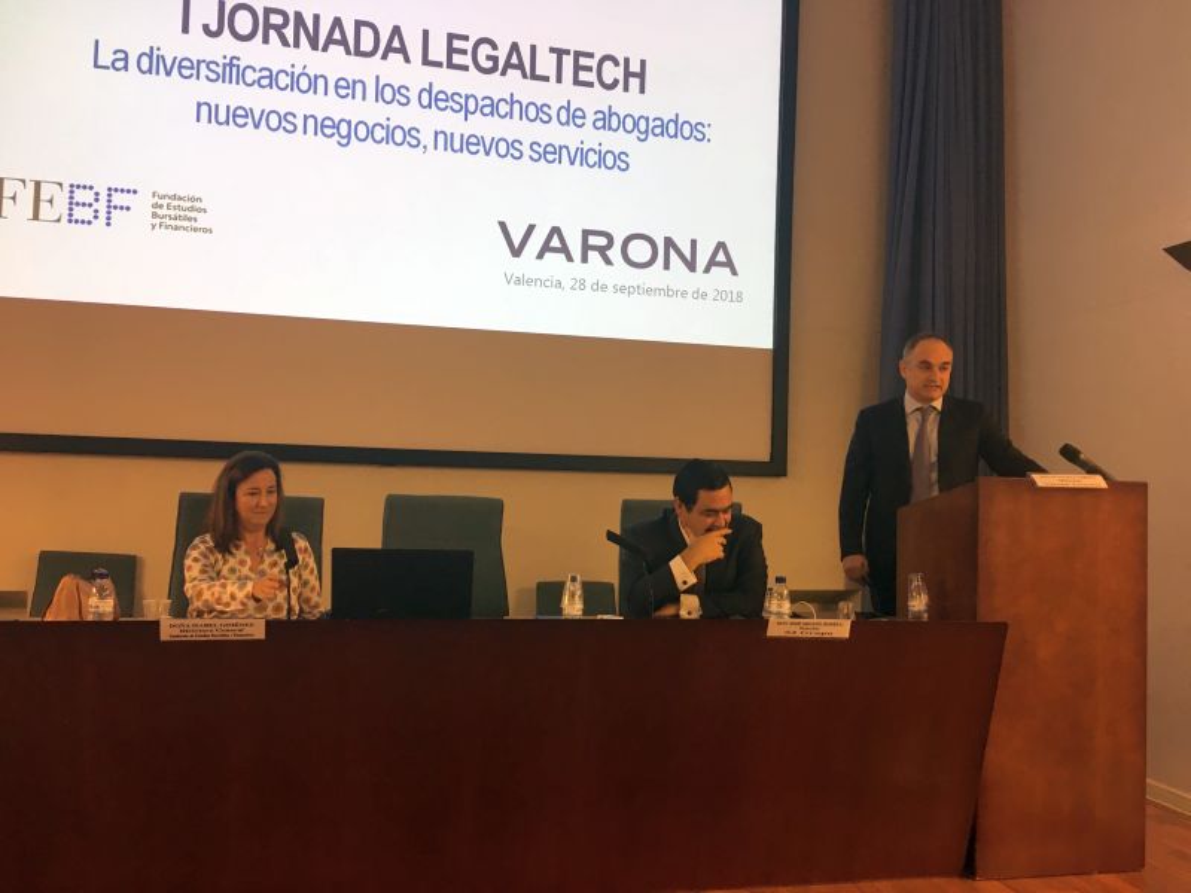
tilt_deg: +0.7
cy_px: 446
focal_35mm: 29
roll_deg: -1.6
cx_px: 596
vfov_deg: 48.2
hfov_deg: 61.7
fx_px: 998
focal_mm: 4.15
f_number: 2.2
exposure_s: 1/33
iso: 80
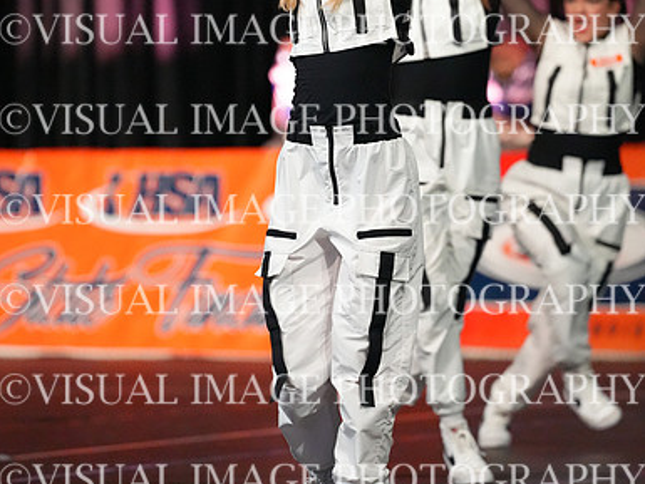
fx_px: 8108
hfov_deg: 4.6
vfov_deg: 3.4
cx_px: 322
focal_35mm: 435
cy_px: 164
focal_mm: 300
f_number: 3.5
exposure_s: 1/1250
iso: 16000
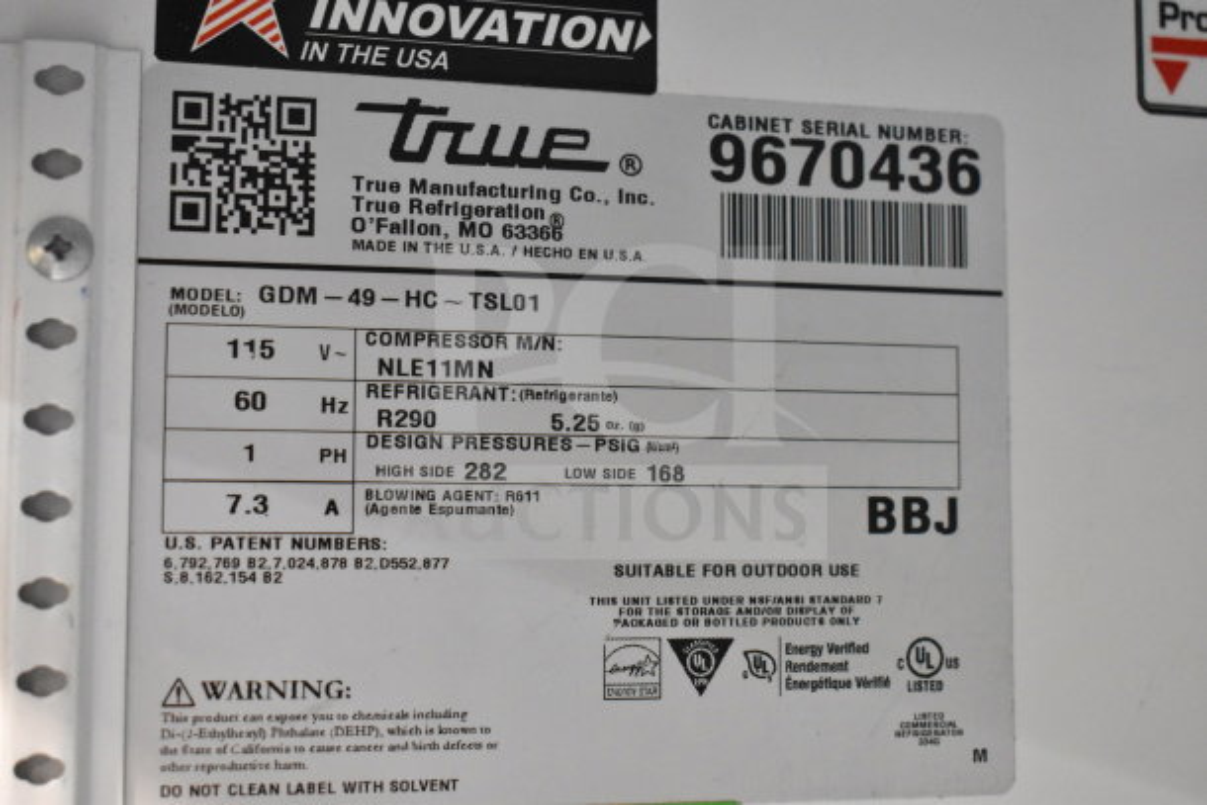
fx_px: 1761
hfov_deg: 37.8
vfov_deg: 25.8
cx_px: 604
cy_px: 402
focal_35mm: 52
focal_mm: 35
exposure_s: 1/60
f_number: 4.5
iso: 5000
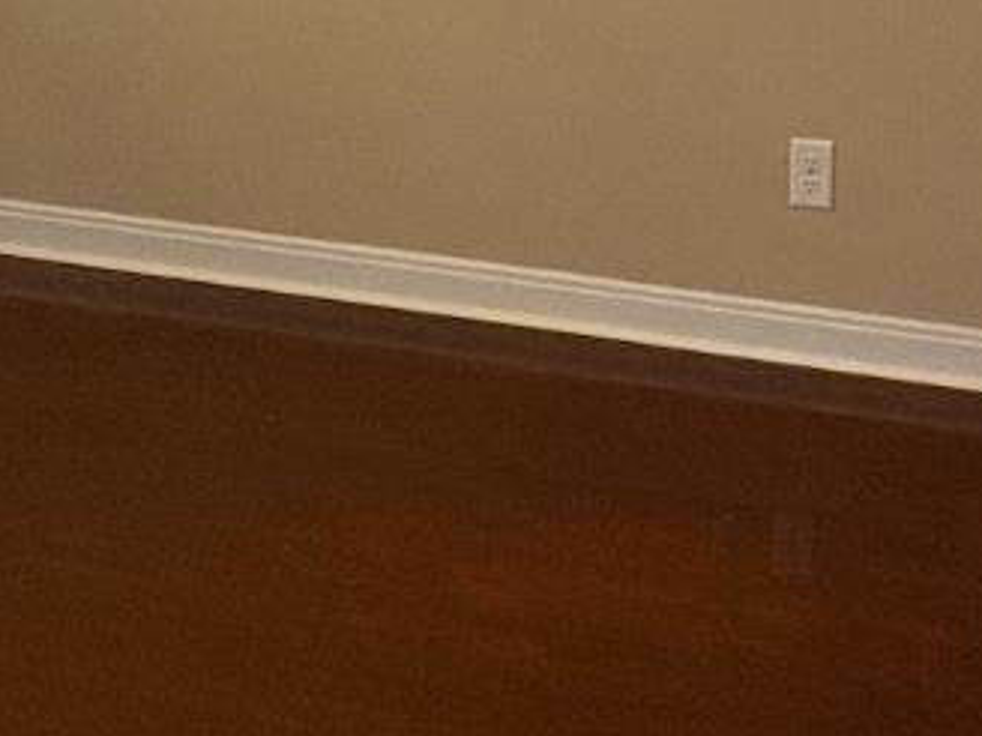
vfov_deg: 20.8
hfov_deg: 29.4
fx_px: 1816
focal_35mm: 64
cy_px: -235
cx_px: 829
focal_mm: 2.22
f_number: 2.2
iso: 250
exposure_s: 1/60
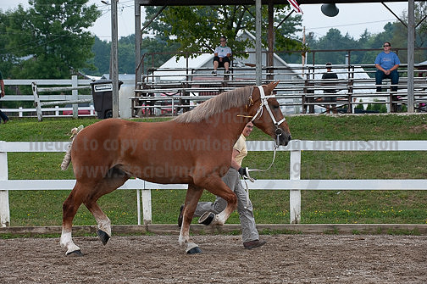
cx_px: 214
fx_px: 1659
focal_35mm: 140
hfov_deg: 14.7
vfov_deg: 9.8
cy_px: 142
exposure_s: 1/1600
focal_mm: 140
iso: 1800
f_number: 5.6
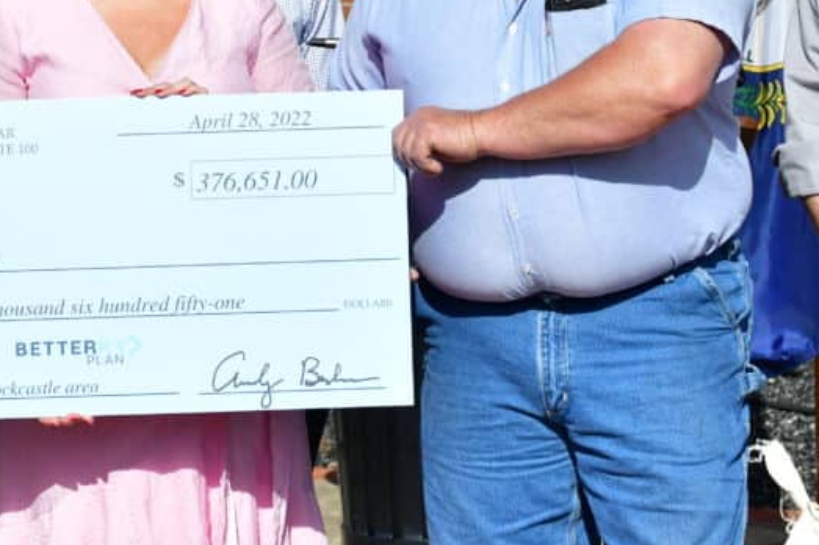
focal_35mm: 147
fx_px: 3342
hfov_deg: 14.0
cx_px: 368
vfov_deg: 9.3
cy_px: 68
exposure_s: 1/5000
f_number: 9
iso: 1600
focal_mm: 50
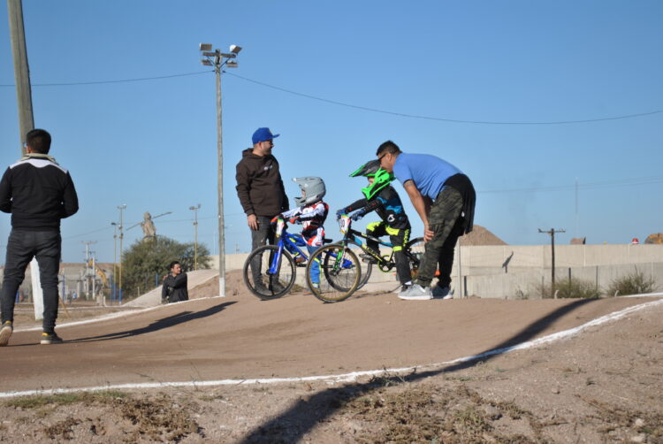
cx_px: 332
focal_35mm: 82
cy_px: 222
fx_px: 1521
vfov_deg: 16.6
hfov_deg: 24.6
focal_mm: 55
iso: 100
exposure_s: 1/640
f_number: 5.6
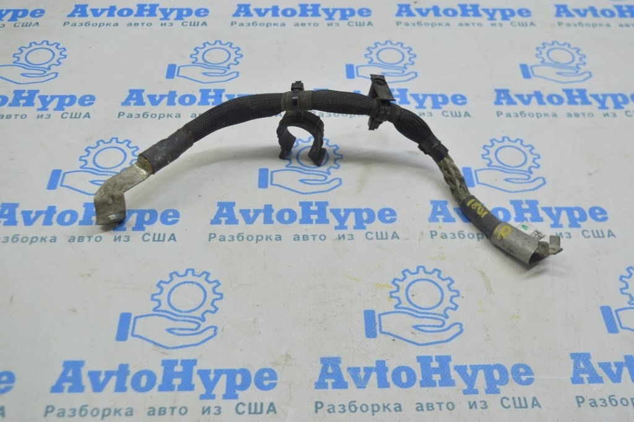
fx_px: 713
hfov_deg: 48.0
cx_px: 317
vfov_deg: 33.0
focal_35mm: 40
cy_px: 211
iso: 400
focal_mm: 27
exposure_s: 1/40
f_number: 5.6
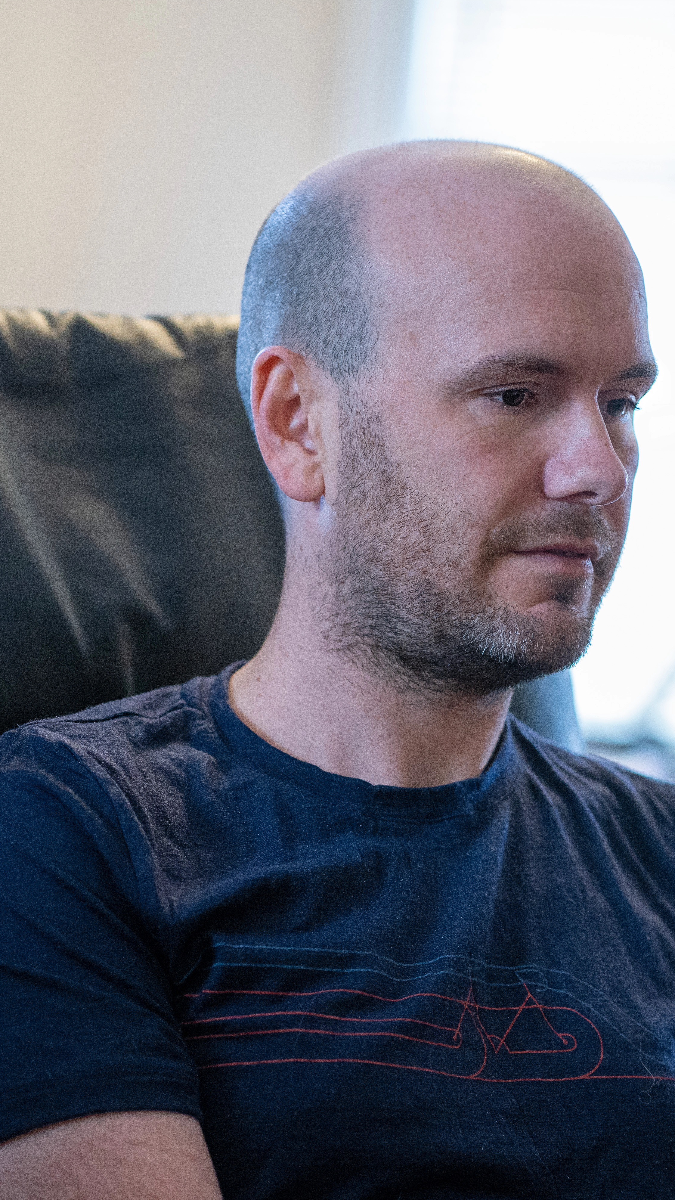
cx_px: 246
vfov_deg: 16.0
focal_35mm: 134
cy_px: 601
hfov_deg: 9.0
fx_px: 4263
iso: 2000
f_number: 2.8
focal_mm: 85
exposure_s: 1/125
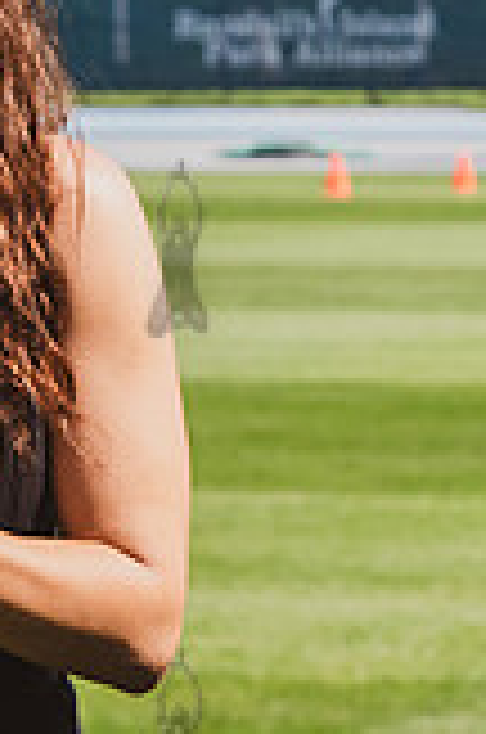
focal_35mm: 358
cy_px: 360
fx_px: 7280
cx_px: 153
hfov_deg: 3.8
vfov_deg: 5.8
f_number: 5.6
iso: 400
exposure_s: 1/1000
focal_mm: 70
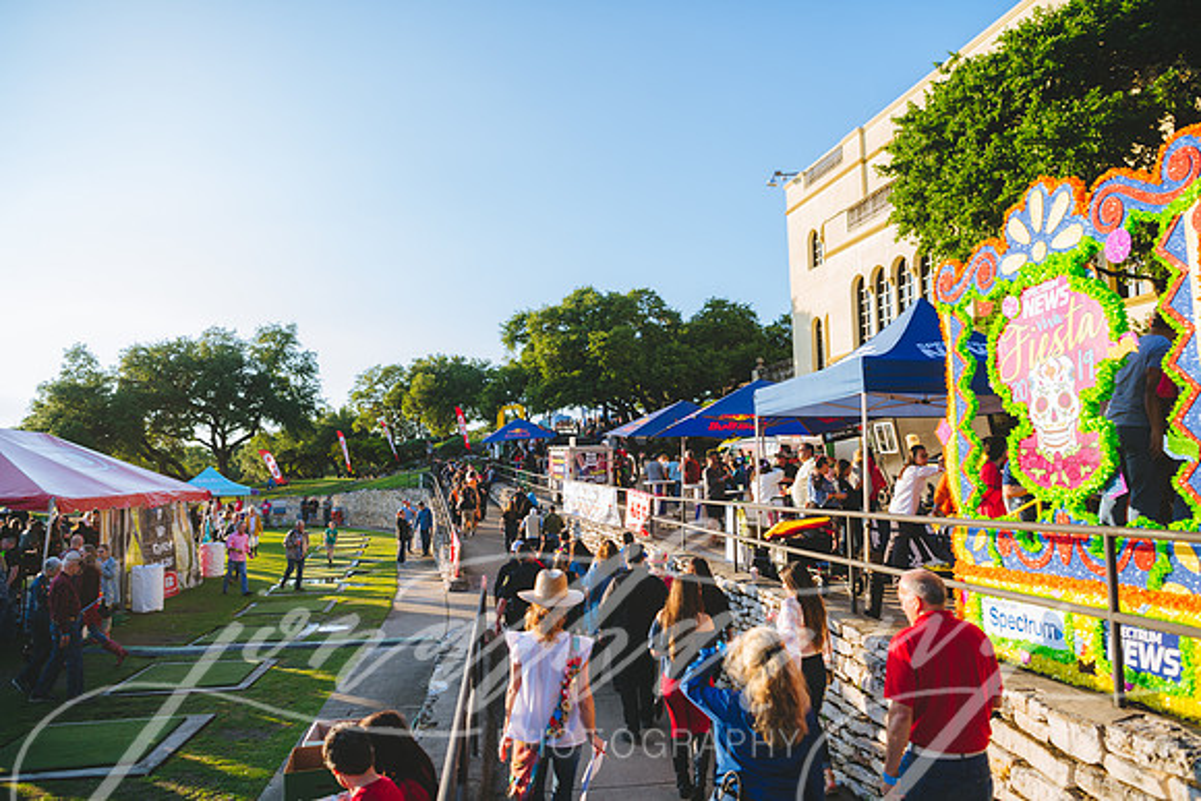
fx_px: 801
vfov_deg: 53.2
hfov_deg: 73.7
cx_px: 600
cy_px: 400
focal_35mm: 24
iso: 64
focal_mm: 24
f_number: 3.5
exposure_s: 1/160
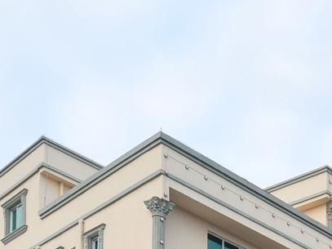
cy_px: 386
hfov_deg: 21.4
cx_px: 512
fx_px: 719
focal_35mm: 75
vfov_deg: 17.4
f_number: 9
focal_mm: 12
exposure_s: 1/100
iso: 250
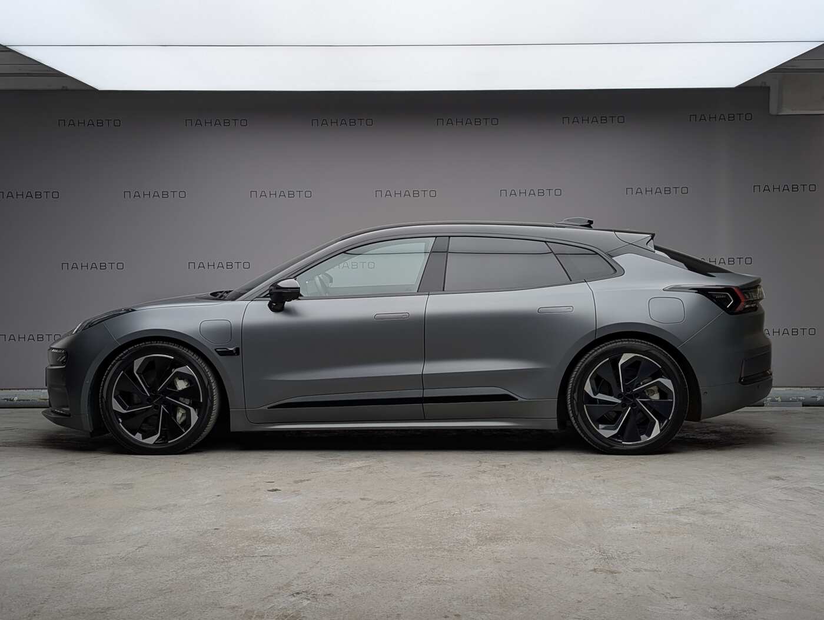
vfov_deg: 29.7
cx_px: 412
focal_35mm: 49
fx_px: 1168
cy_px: 310
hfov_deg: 38.9
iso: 38
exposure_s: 1/301
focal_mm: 6.9
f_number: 1.68
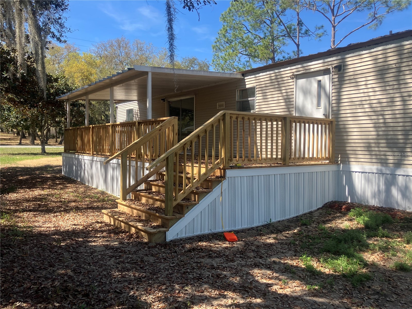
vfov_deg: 49.7
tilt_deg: -2.0
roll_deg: -0.9
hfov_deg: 63.4
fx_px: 333
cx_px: 206
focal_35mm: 28
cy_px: 154
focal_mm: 3.99
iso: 32
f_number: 1.8
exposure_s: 1/883
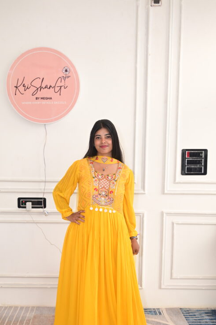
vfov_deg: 49.3
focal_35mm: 39
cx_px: 90
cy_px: 193
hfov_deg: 34.1
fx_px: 351
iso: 500
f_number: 5.6
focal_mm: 32
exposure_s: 1/250
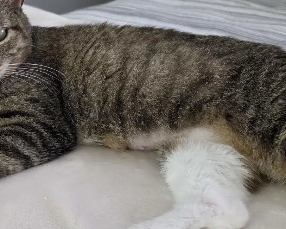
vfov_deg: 28.6
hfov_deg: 35.1
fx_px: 449
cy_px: 115
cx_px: 104
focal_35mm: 53
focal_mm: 6.5
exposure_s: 1/120
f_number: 1.4
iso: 800
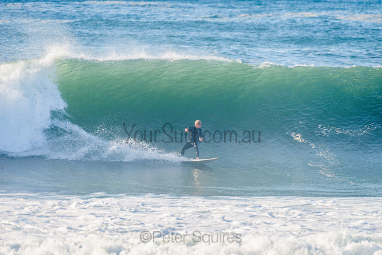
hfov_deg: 4.1
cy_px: 128
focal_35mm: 500
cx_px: 191
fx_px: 5307
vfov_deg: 2.8
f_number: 5.6
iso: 320
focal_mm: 500
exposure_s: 1/1600
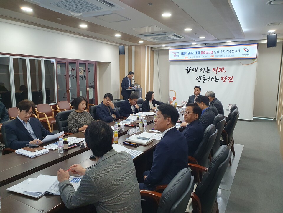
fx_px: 213
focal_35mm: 26
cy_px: 106
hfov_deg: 67.3
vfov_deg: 53.1
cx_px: 142
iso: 320
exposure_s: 1/120
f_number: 2.4
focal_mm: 4.32
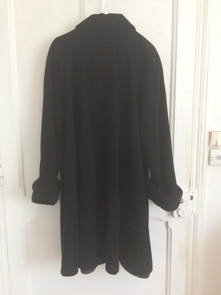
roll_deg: +0.4
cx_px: 110
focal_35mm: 29
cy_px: 148
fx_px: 247
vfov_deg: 61.7
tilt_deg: -10.5
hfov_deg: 48.2
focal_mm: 4.15
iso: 200
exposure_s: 1/33
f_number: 2.2
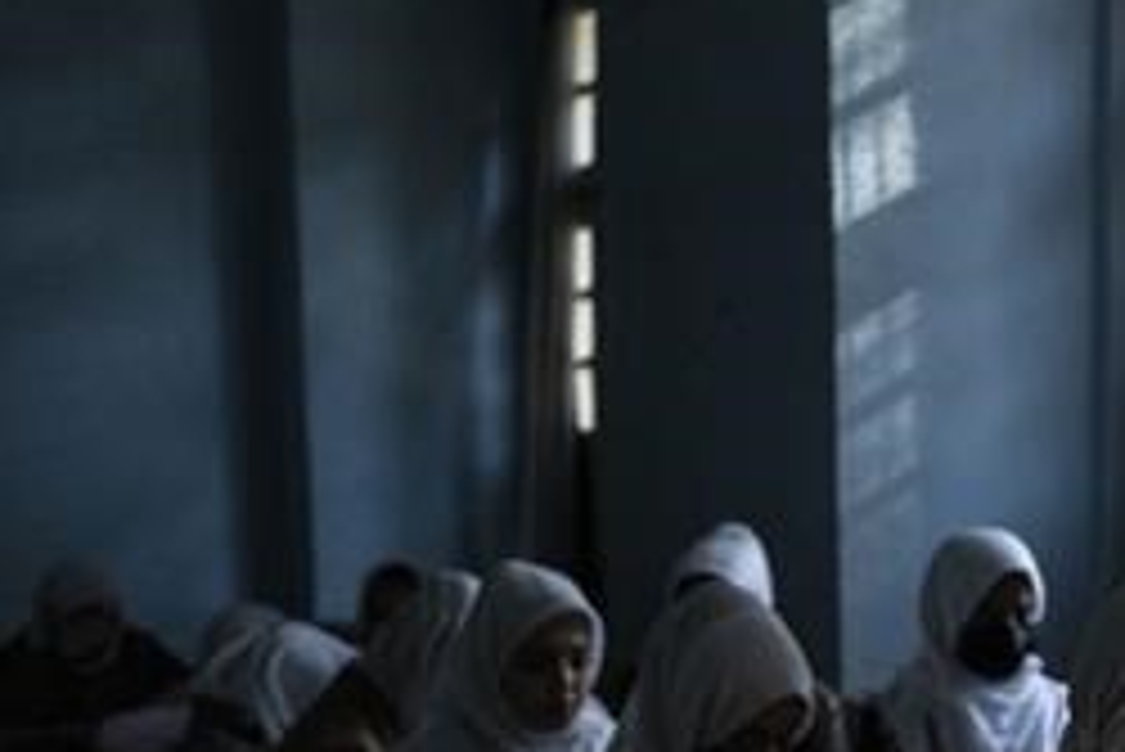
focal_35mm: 91
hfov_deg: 20.5
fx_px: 2845
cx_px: 1458
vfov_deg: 14.9
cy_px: 660
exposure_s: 1/2000
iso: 1600
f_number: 3.2
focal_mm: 35
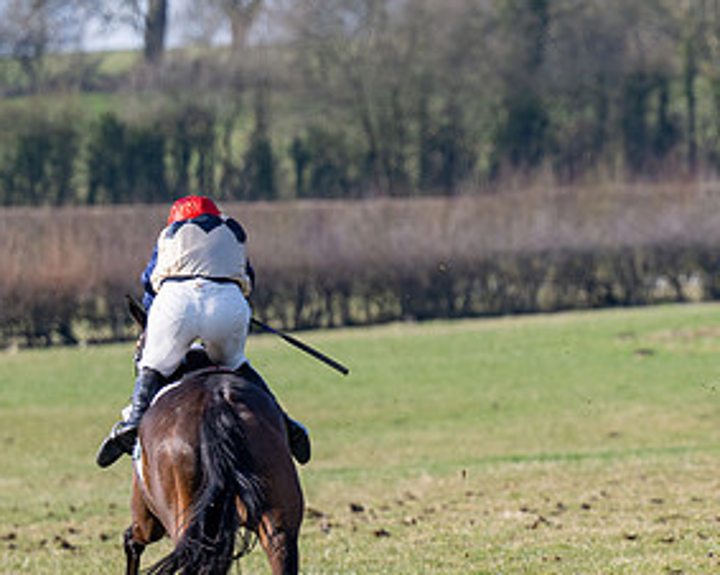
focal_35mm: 487
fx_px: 10370
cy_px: 420
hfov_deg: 4.0
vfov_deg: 3.2
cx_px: 663
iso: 100
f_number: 2.8
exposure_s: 1/1250
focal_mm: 145
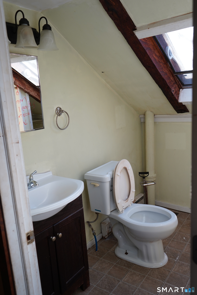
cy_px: 148
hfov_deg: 45.0
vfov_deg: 63.7
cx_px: 98
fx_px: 238
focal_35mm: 29
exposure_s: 1/160
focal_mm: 29
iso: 500
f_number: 4
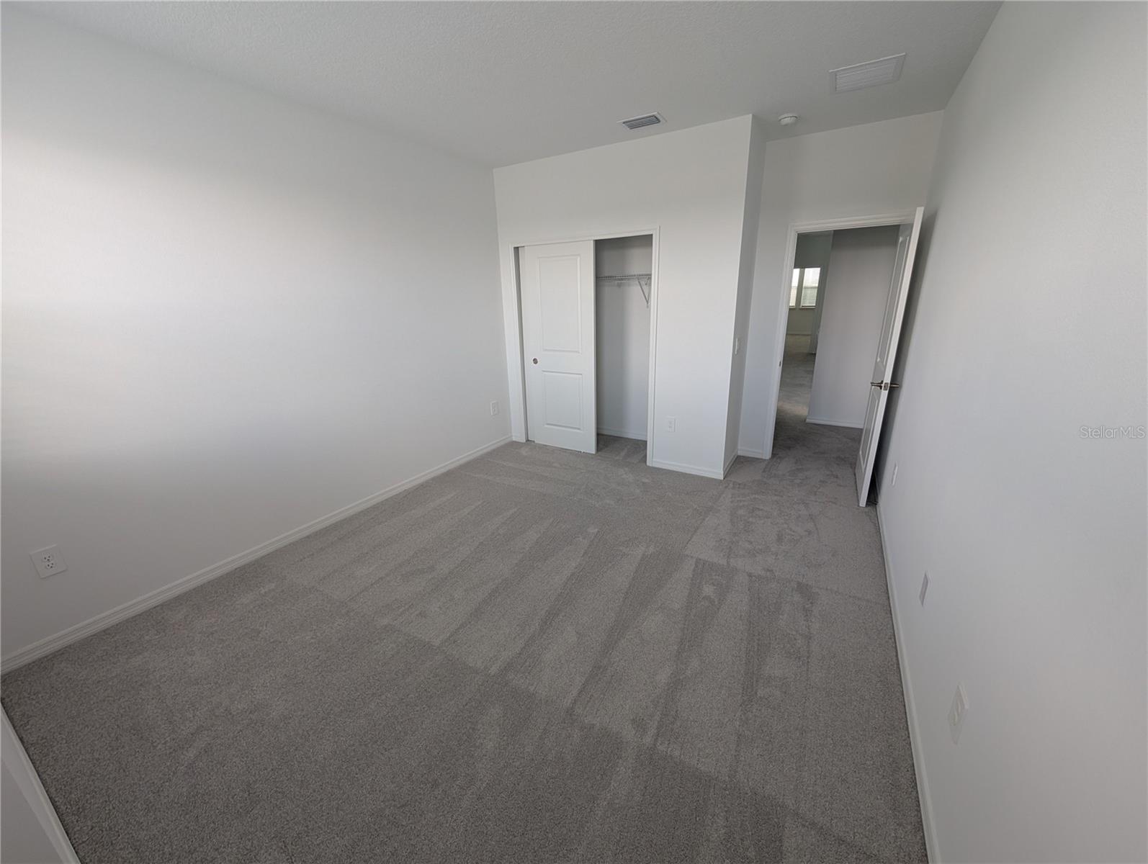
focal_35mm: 12
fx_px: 399
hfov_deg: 110.5
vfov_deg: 94.6
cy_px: 432
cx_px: 574
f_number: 1.7
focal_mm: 2.02
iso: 53
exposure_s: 1/38.2
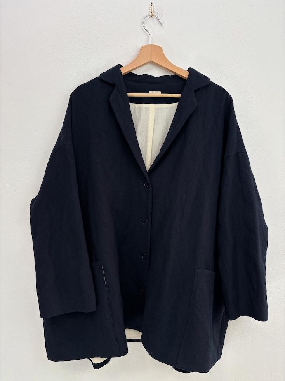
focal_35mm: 26
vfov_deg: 67.3
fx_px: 285
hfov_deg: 53.1
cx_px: 142
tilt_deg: -4.9
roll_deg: +0.3
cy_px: 190
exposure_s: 1/121
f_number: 1.6
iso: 32
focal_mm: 5.96
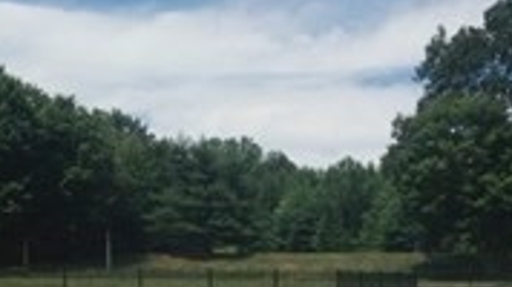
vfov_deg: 16.5
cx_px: 285
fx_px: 950
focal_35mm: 70
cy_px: 339
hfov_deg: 30.1
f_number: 2.4
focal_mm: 4.12
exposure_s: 1/2857
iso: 50
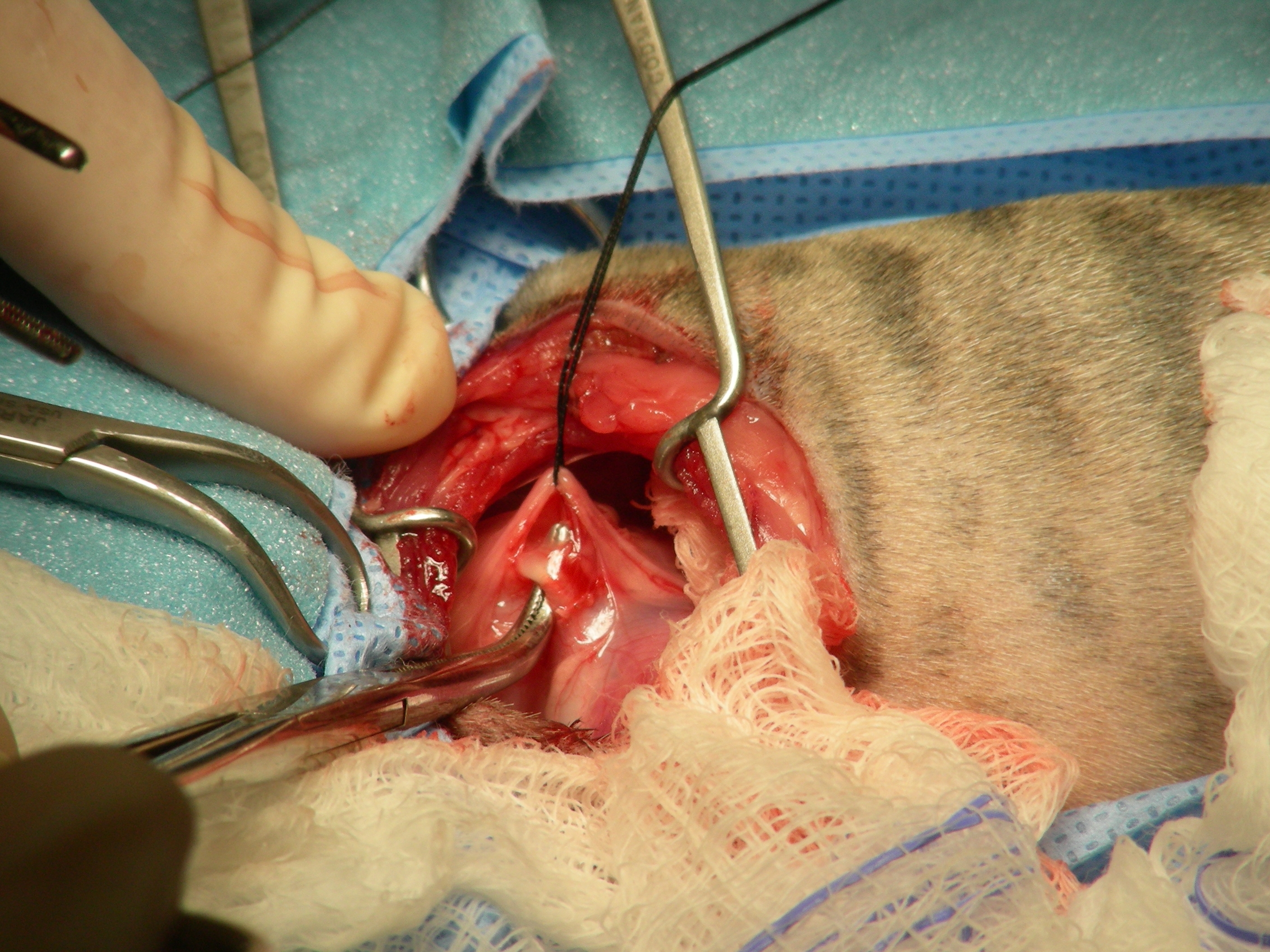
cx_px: 635
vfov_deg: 3.9
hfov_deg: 5.2
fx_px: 13942
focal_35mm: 380
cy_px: 476
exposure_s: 1/722
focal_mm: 63.3
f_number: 5.6
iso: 50
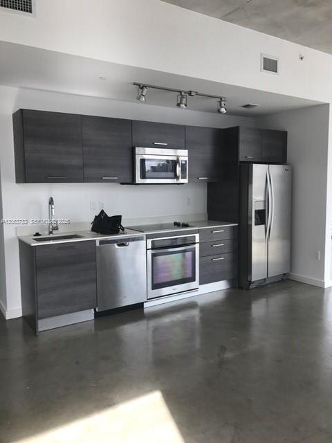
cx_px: 166
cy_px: 222
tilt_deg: -4.8
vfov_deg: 63.4
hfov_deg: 49.7
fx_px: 358
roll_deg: +2.4
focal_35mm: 28
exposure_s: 1/127
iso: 20
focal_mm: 3.99
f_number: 1.8
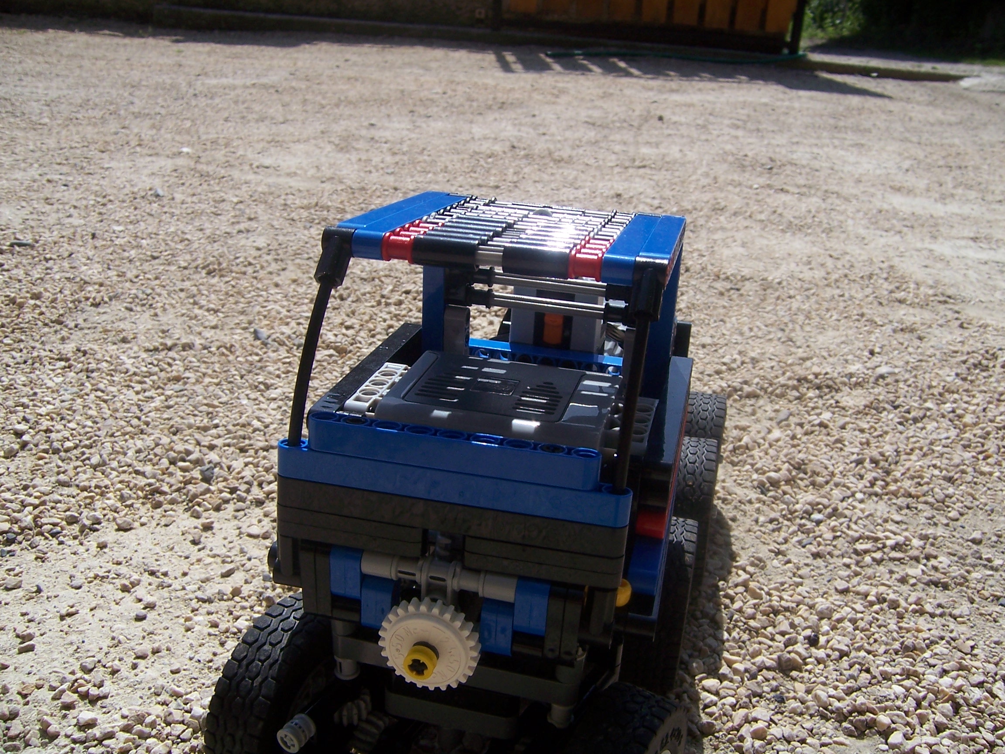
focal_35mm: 33
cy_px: 377
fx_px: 958
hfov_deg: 55.4
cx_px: 502
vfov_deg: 42.9
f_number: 4
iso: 80
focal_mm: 5.5
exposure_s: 1/1000
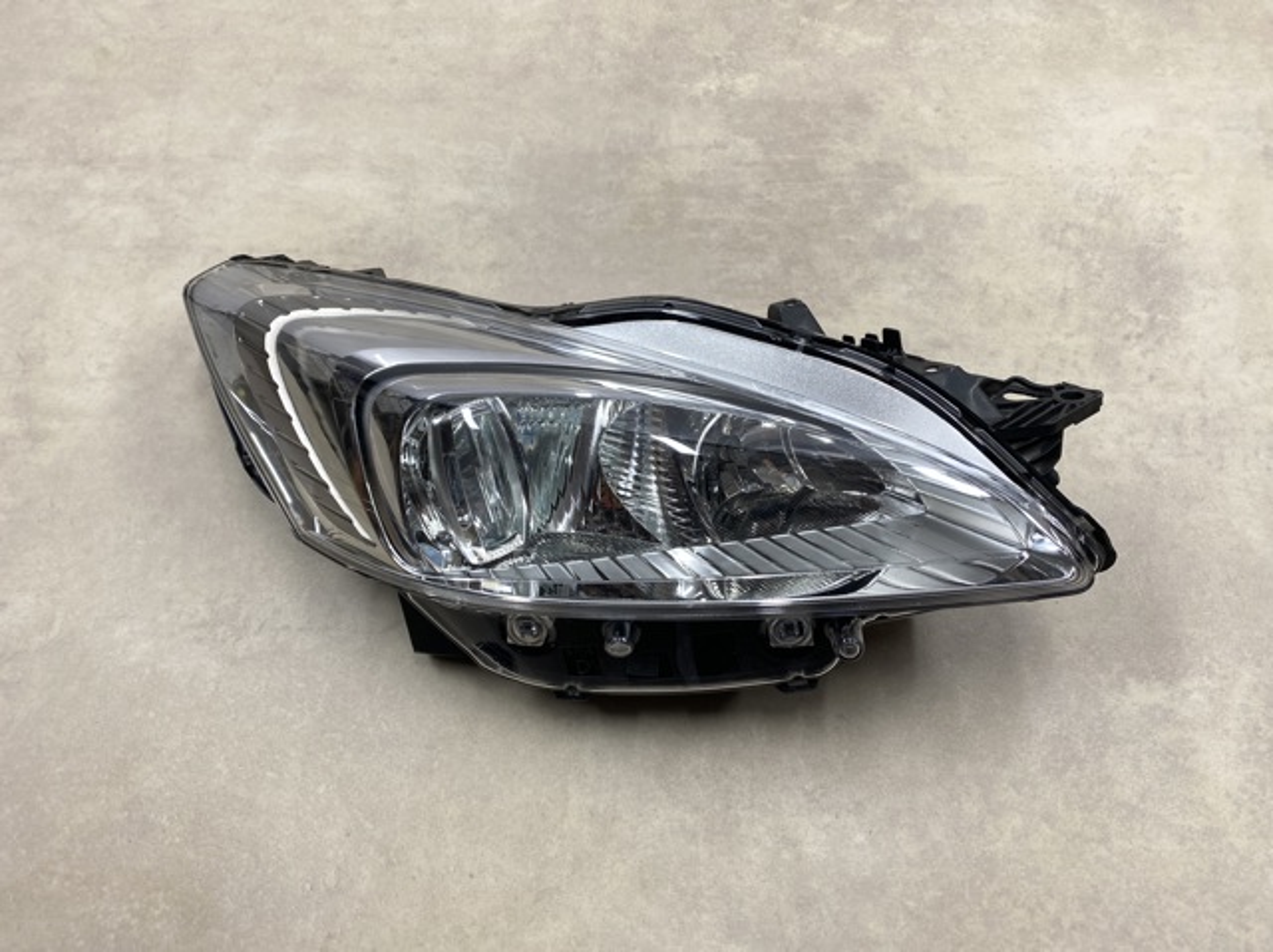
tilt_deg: -63.9
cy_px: 476
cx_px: 636
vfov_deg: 53.0
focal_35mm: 26
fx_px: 955
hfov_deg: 67.3
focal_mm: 4.25
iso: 32
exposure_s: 1/190
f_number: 1.8
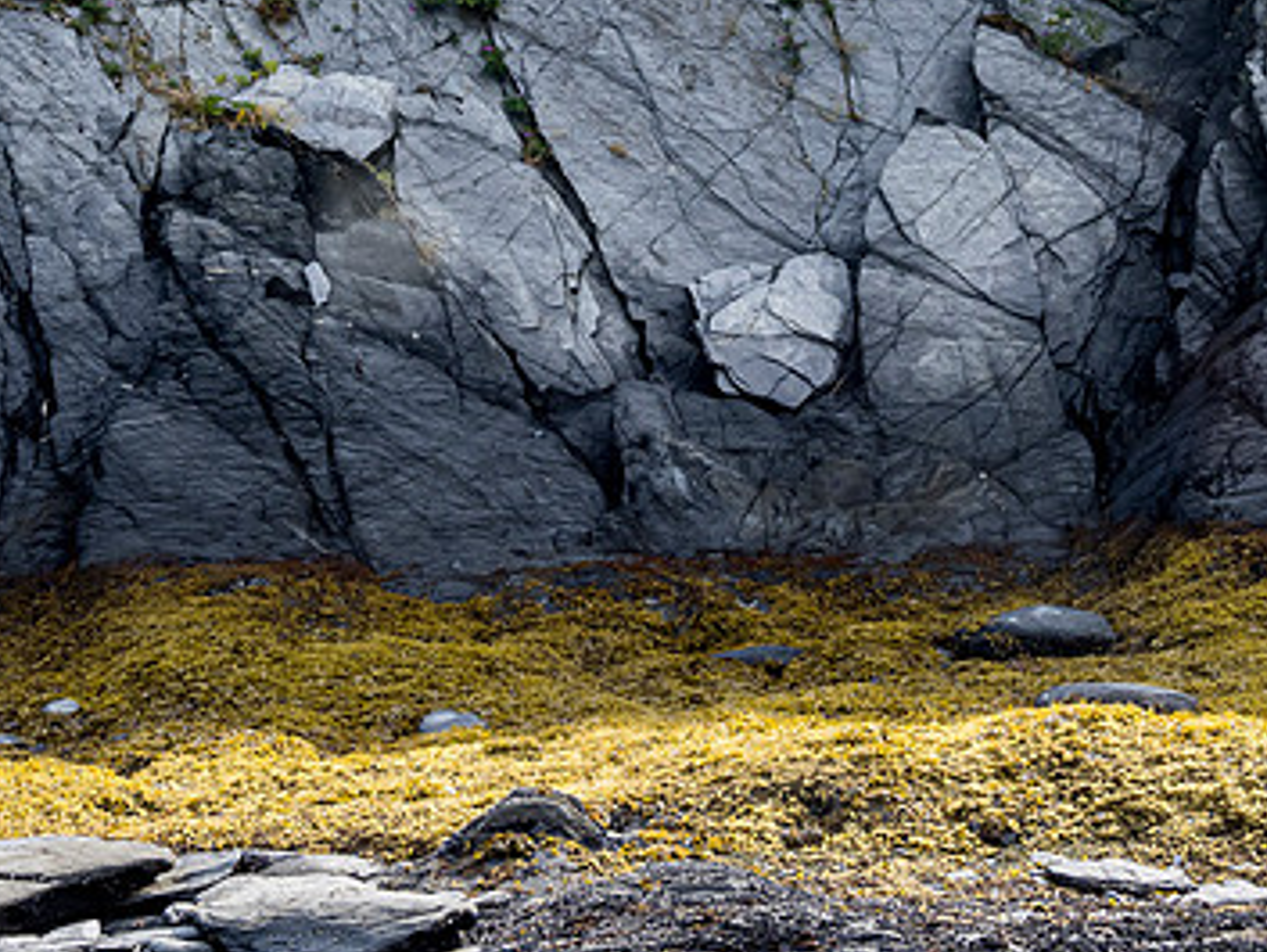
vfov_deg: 15.9
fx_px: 3405
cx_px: 681
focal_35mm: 93
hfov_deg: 21.1
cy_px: 304
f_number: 10
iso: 400
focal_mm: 24
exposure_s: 1/125
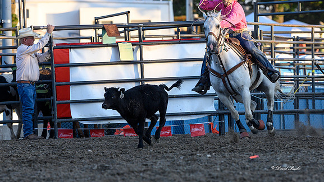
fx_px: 2827
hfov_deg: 6.6
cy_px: 86
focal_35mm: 329
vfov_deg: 3.7
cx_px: 151
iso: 900
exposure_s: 1/1250
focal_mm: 200
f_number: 4.5
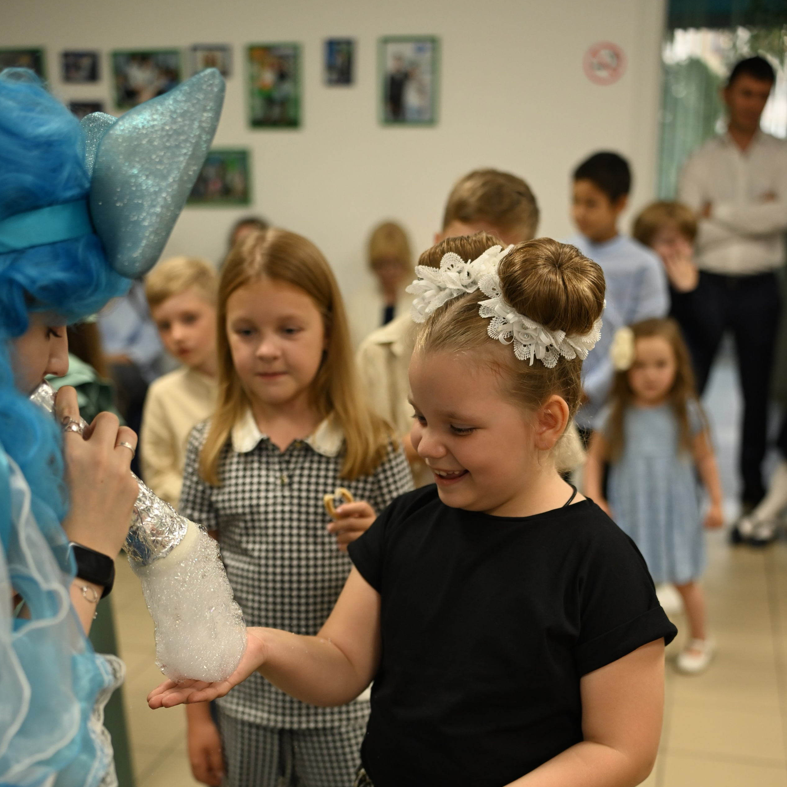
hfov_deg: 37.6
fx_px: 1157
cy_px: 579
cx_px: 392
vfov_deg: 36.8
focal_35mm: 45
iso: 800
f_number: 2.2
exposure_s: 1/392
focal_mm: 35
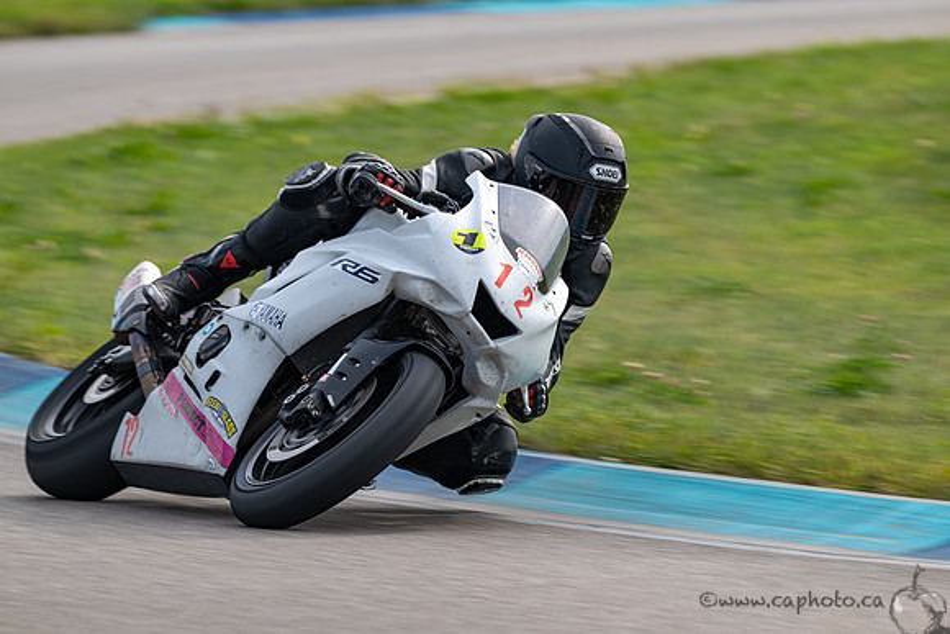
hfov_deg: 3.4
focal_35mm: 600
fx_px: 15836
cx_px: 475
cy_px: 317
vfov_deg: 2.3
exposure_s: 1/200
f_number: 10
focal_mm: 600
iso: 140
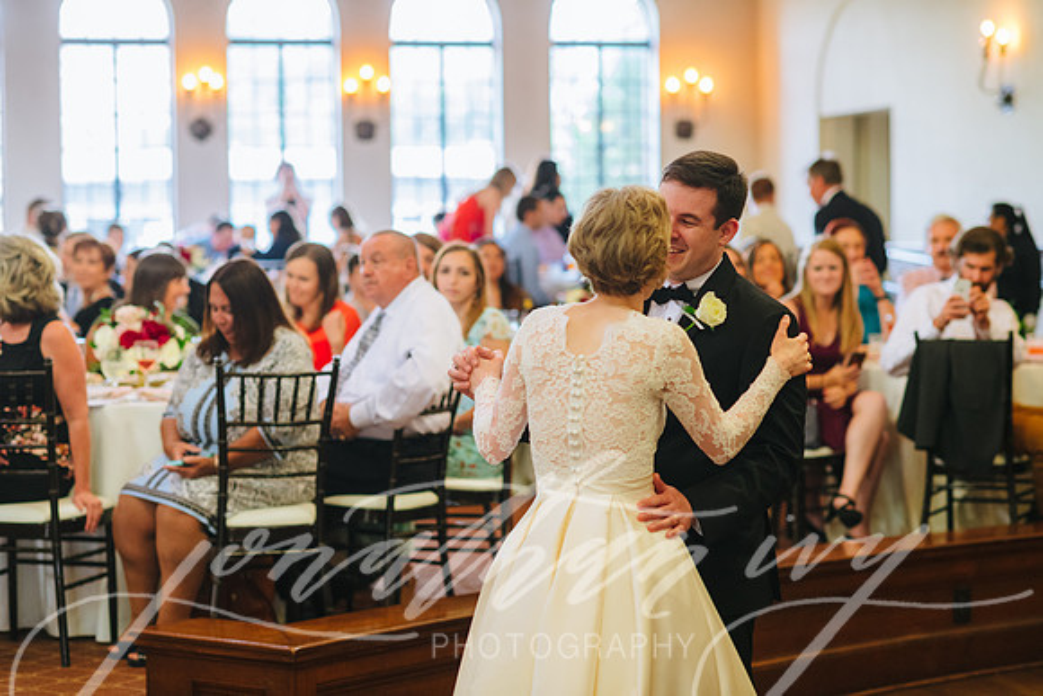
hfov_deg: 23.9
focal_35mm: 85
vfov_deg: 16.1
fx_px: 2463
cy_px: 348
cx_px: 522
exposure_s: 1/160
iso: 1600
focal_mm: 85
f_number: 2.8
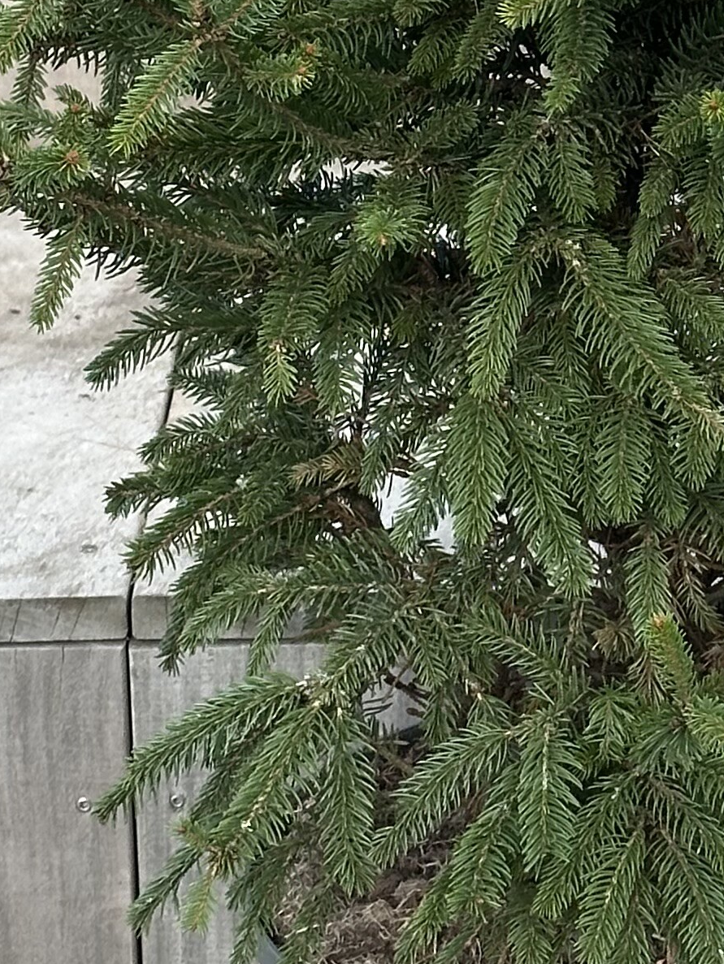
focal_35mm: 163
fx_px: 4543
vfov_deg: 12.0
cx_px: 661
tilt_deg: -18.5
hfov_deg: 9.1
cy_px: 115
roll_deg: +0.2
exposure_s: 1/511
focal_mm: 6.86
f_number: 1.78
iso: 64
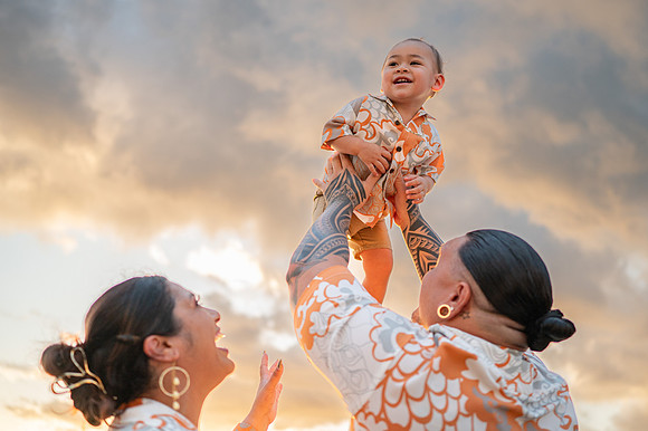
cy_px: 187
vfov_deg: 33.6
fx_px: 713
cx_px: 338
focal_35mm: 40
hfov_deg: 48.8
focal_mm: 35
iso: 400
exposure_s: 1/1000
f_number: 1.8
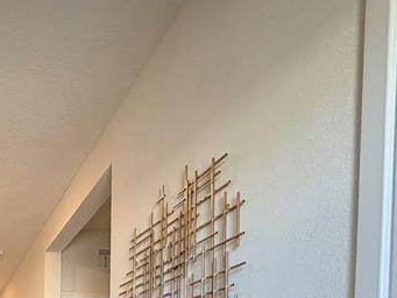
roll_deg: -0.9
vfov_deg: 27.8
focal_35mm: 42
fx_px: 482
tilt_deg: -2.3
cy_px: 399
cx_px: -30
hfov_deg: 38.0
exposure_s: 1/120
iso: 250
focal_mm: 2.22
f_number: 2.2
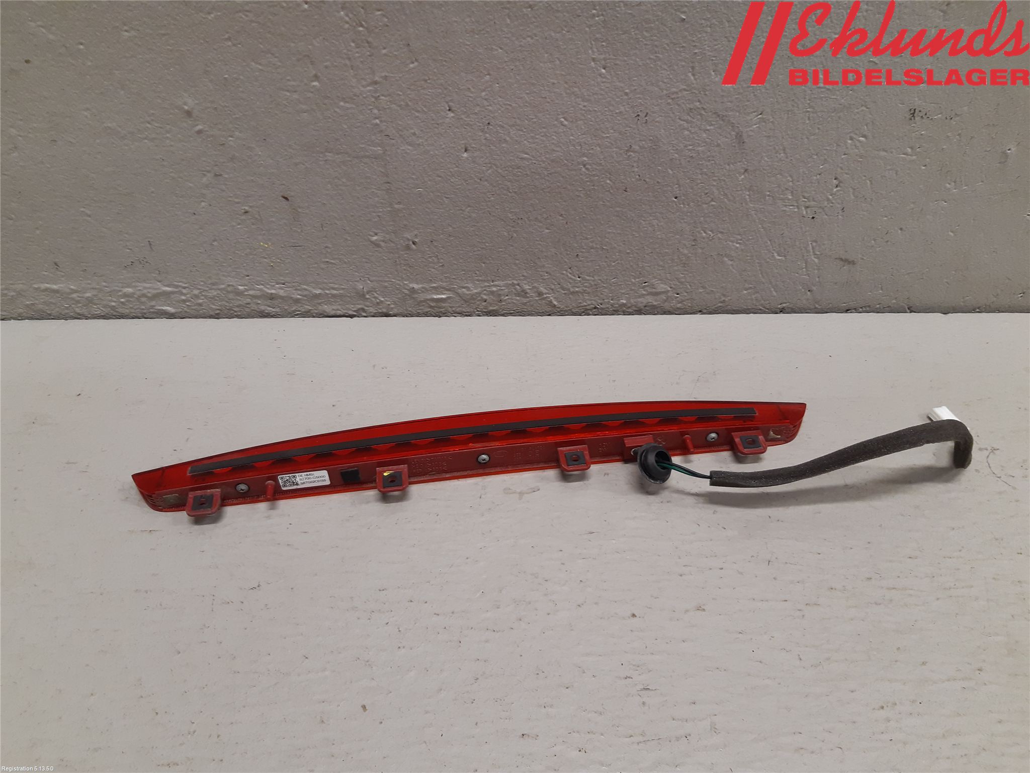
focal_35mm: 26
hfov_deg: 67.3
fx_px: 774
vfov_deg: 53.1
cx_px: 515
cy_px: 386
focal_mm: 3.93
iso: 125
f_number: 1.7
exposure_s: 1/50
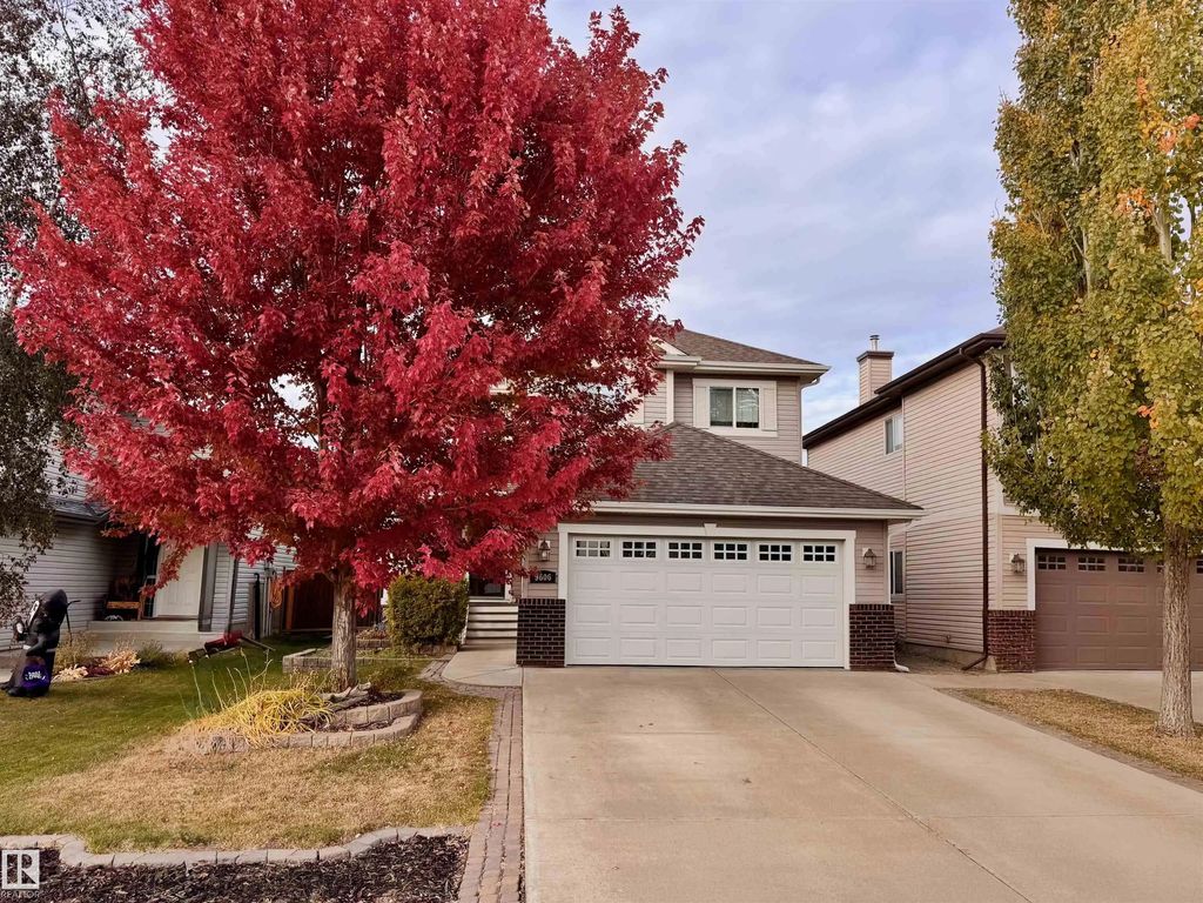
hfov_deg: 71.6
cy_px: 452
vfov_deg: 56.8
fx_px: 834
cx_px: 602
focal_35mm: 24
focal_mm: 6.76
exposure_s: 1/1261
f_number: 1.78
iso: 80
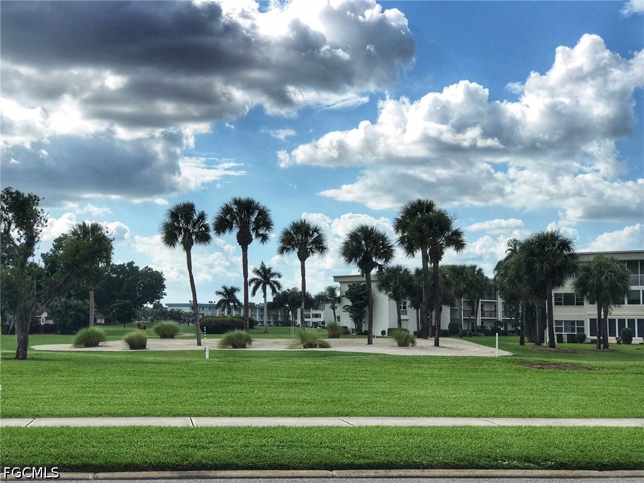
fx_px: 1060
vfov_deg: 25.7
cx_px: 322
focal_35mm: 57
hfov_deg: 33.8
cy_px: 242
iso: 20
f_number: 2.8
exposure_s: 1/921
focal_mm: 6.6
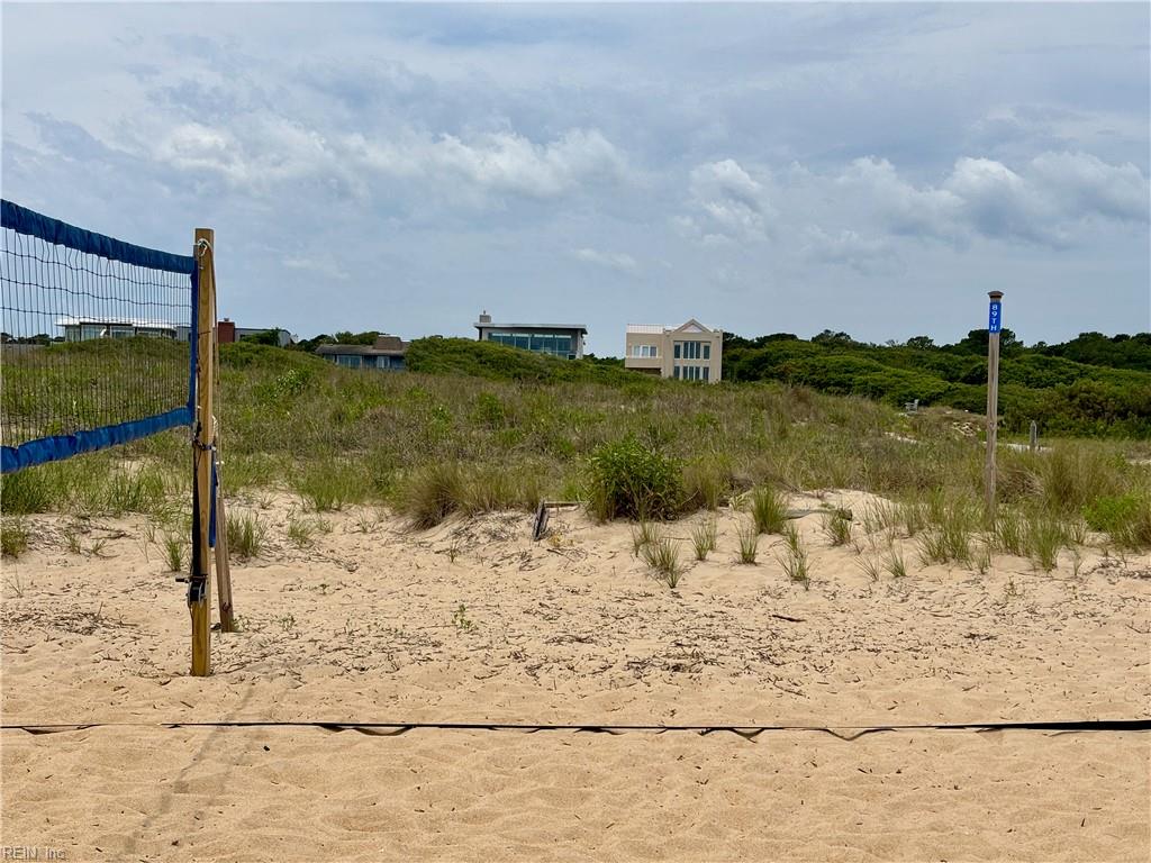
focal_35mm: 52
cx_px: 576
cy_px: 432
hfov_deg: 36.8
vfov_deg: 28.0
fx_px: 1729
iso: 32
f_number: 1.6
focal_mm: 5.96
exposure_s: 1/5952
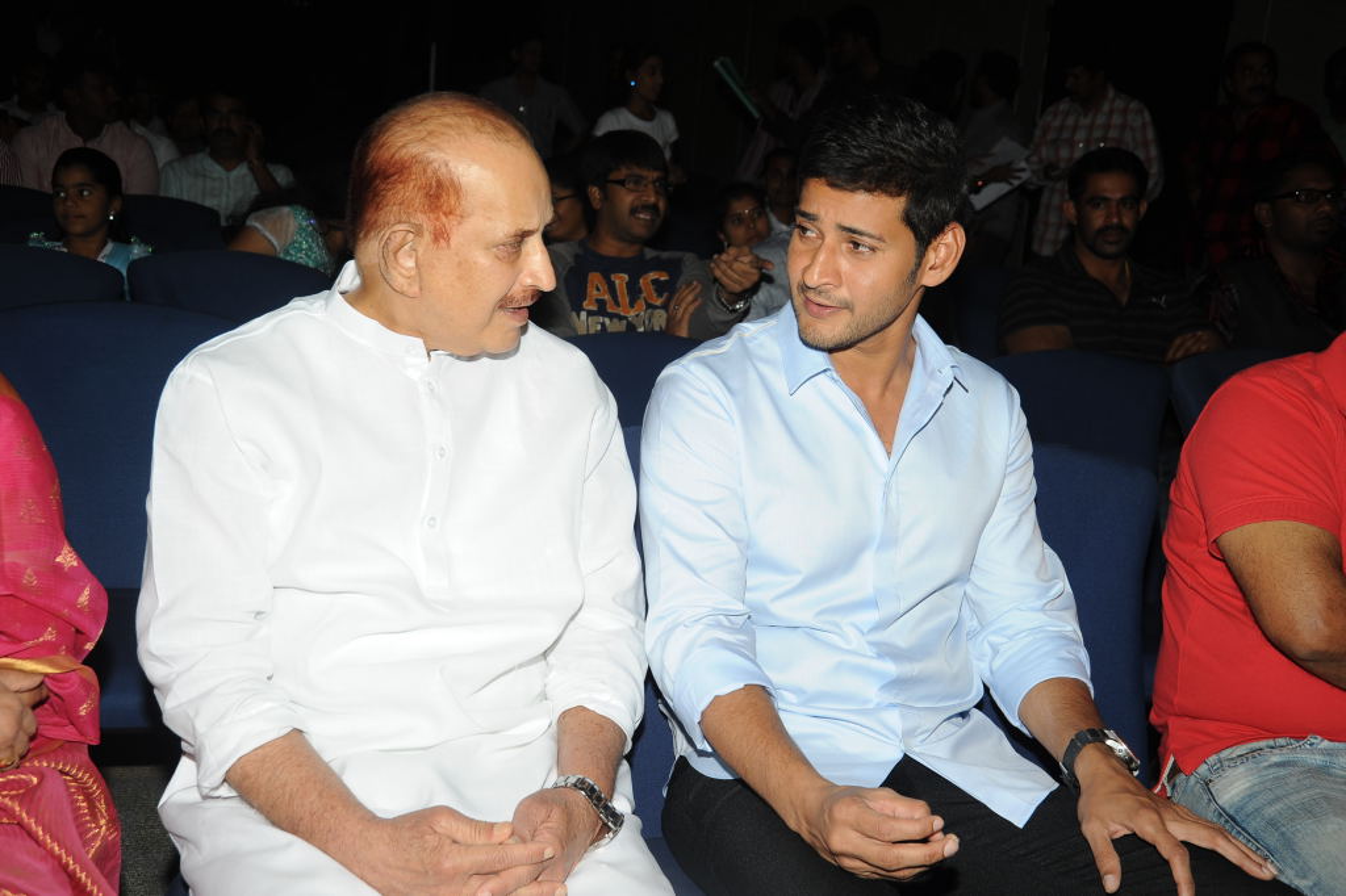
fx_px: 1869
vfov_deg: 27.0
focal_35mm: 50
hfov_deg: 39.6
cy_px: 448
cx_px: 673
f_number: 8
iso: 200
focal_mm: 50
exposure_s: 1/125
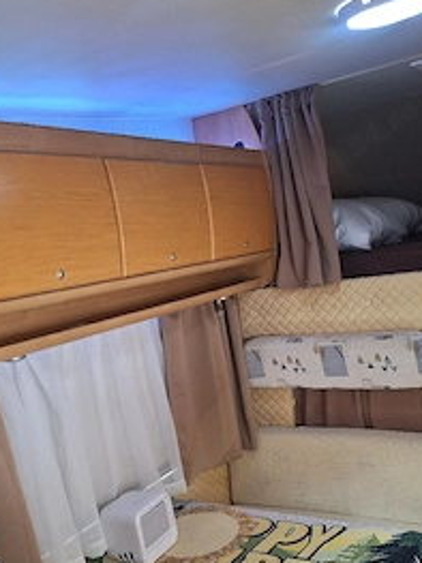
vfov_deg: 52.2
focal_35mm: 35
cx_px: 225
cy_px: 345
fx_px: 569
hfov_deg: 40.6
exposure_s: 1/40
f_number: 1.8
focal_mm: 5.54
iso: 125
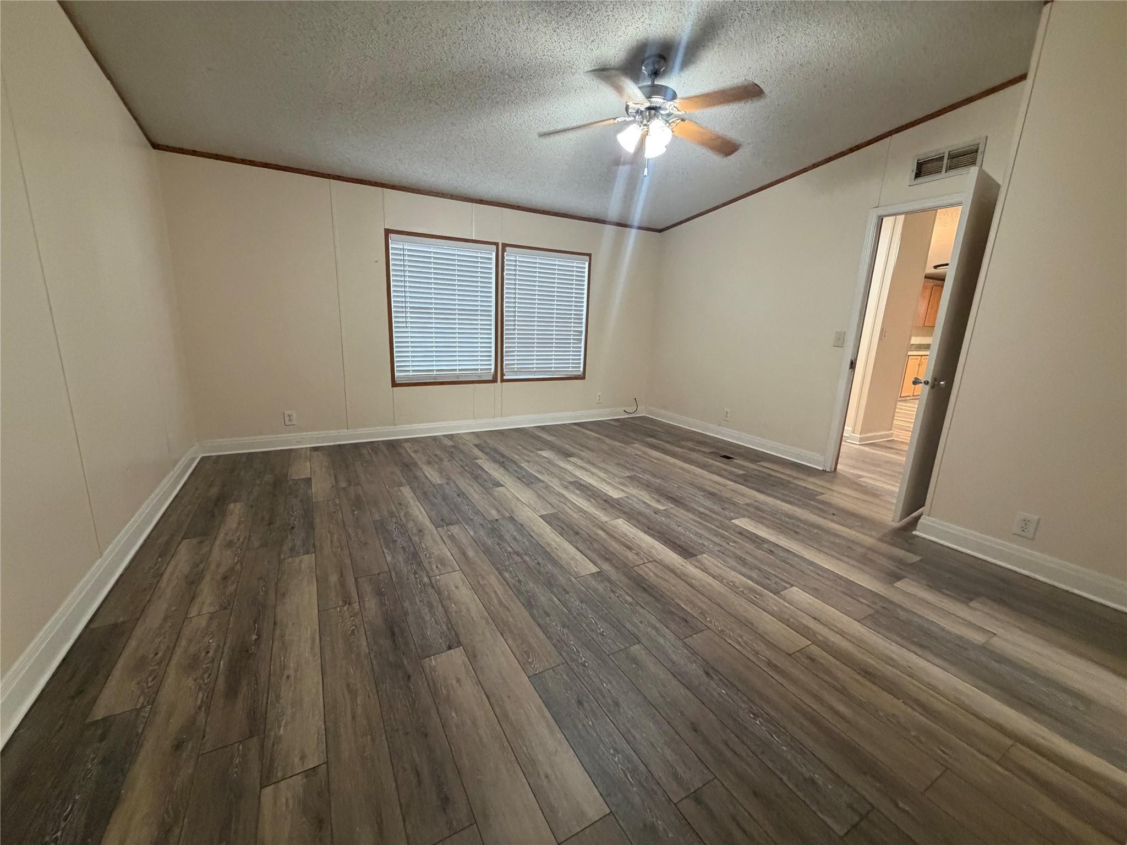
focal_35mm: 14
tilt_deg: -13.6
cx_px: 564
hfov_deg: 102.1
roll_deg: -1.7
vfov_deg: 85.7
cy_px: 422
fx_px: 456
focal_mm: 2.22
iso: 500
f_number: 2.2
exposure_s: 1/60
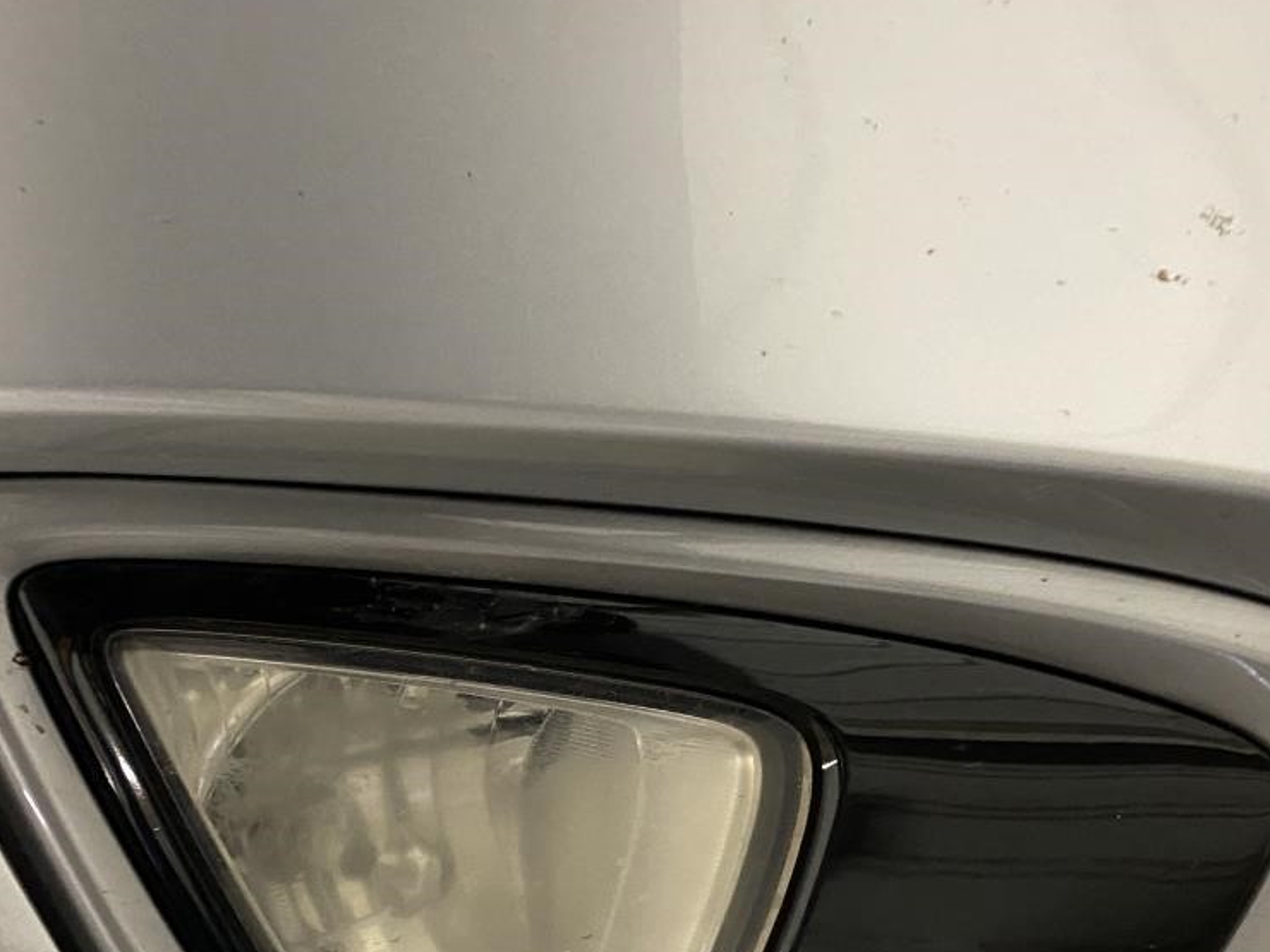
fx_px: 1651
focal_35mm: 45
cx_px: 683
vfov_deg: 31.1
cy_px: 799
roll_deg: +10.0
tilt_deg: -21.5
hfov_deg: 42.0
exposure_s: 1/30
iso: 500
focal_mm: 4.25
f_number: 1.8
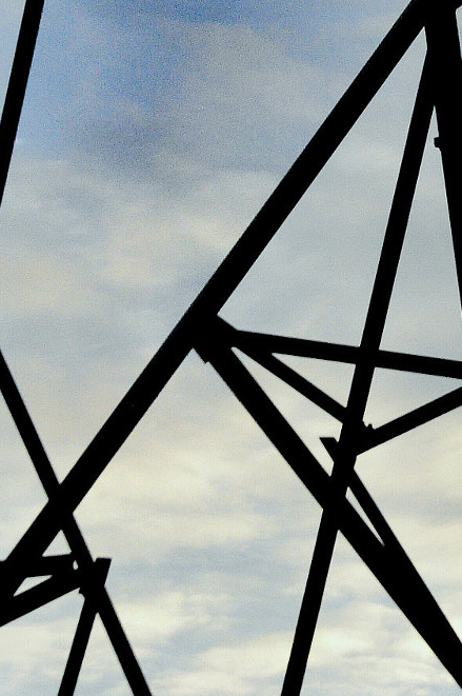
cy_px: 61
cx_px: 465
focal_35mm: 327
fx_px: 6311
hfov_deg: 4.2
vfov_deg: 6.3
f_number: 13
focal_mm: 90
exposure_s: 1/1000
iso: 3200
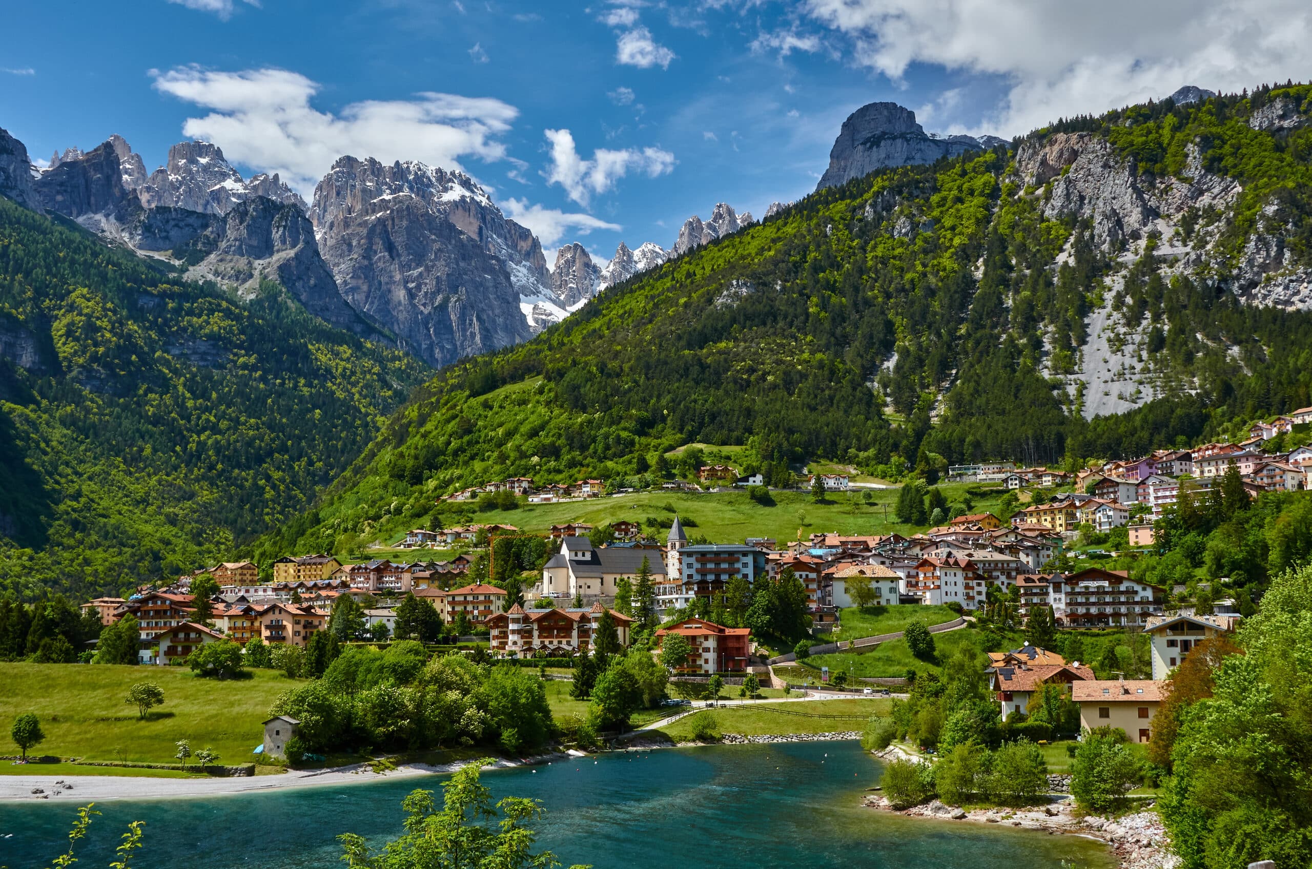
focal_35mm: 42
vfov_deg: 31.8
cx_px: 656
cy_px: 434
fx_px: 1528
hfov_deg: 46.5
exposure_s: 1/200
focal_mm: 28
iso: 400
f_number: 11
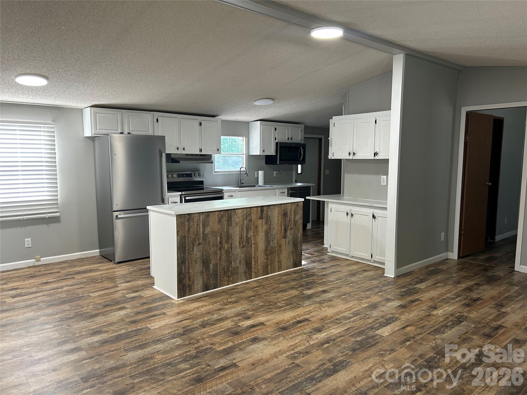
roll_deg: -0.3
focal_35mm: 26
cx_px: 264
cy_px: 198
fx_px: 396
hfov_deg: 67.3
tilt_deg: -6.1
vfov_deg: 53.1
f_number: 1.5
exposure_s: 1/60
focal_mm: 5.7
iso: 100
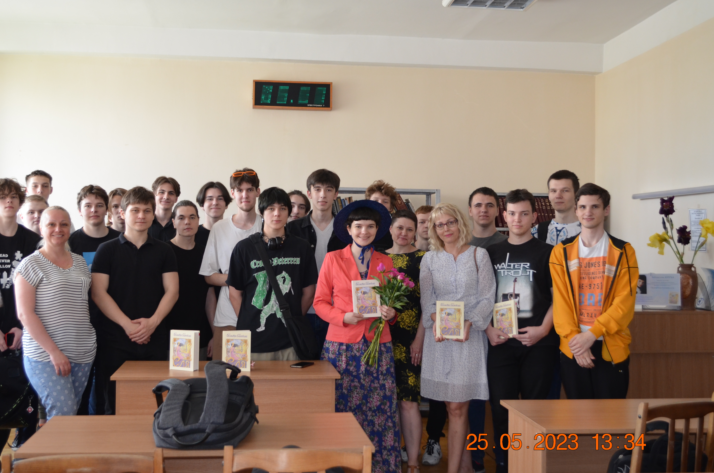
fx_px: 792
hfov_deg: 48.5
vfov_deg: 33.2
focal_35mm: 40
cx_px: 325
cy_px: 219
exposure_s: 1/80
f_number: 4
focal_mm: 24
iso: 800
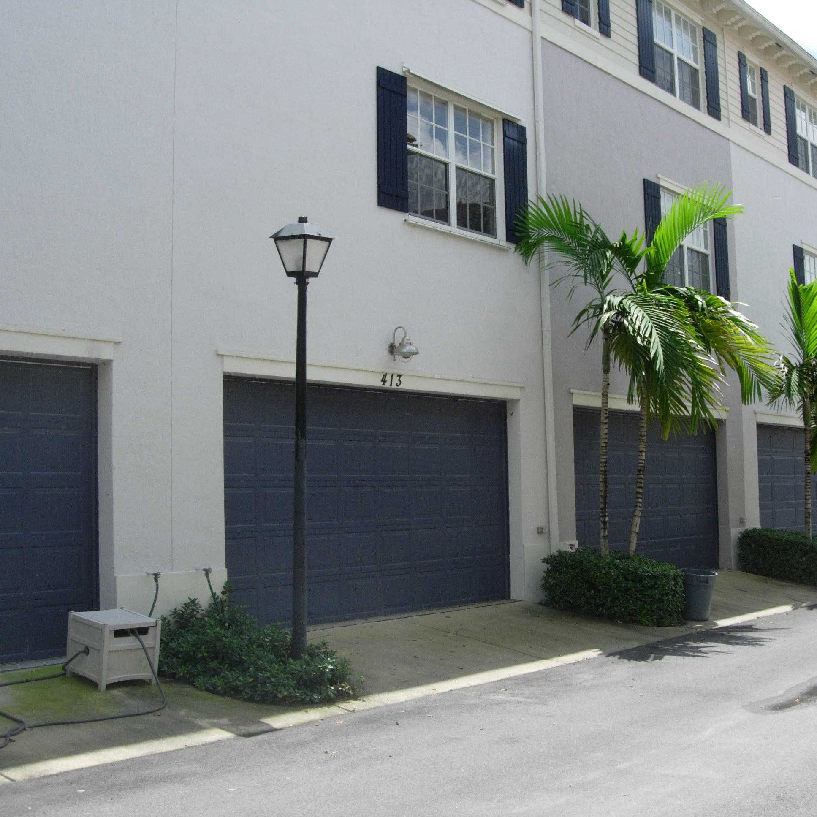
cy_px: 407
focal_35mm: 45
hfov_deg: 37.4
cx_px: 494
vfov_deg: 37.6
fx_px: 1202
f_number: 4.8
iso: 64
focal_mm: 7.8
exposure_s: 1/373
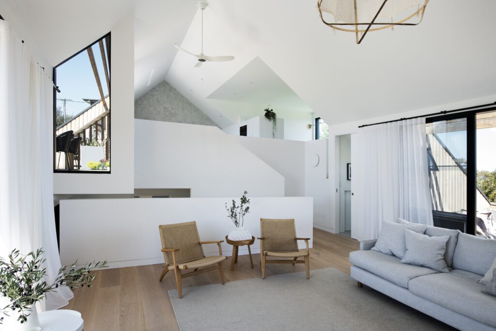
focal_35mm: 20
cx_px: 248
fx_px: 276
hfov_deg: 84.0
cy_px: 166
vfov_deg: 61.9
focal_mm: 20
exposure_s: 1/50
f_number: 10
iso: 320
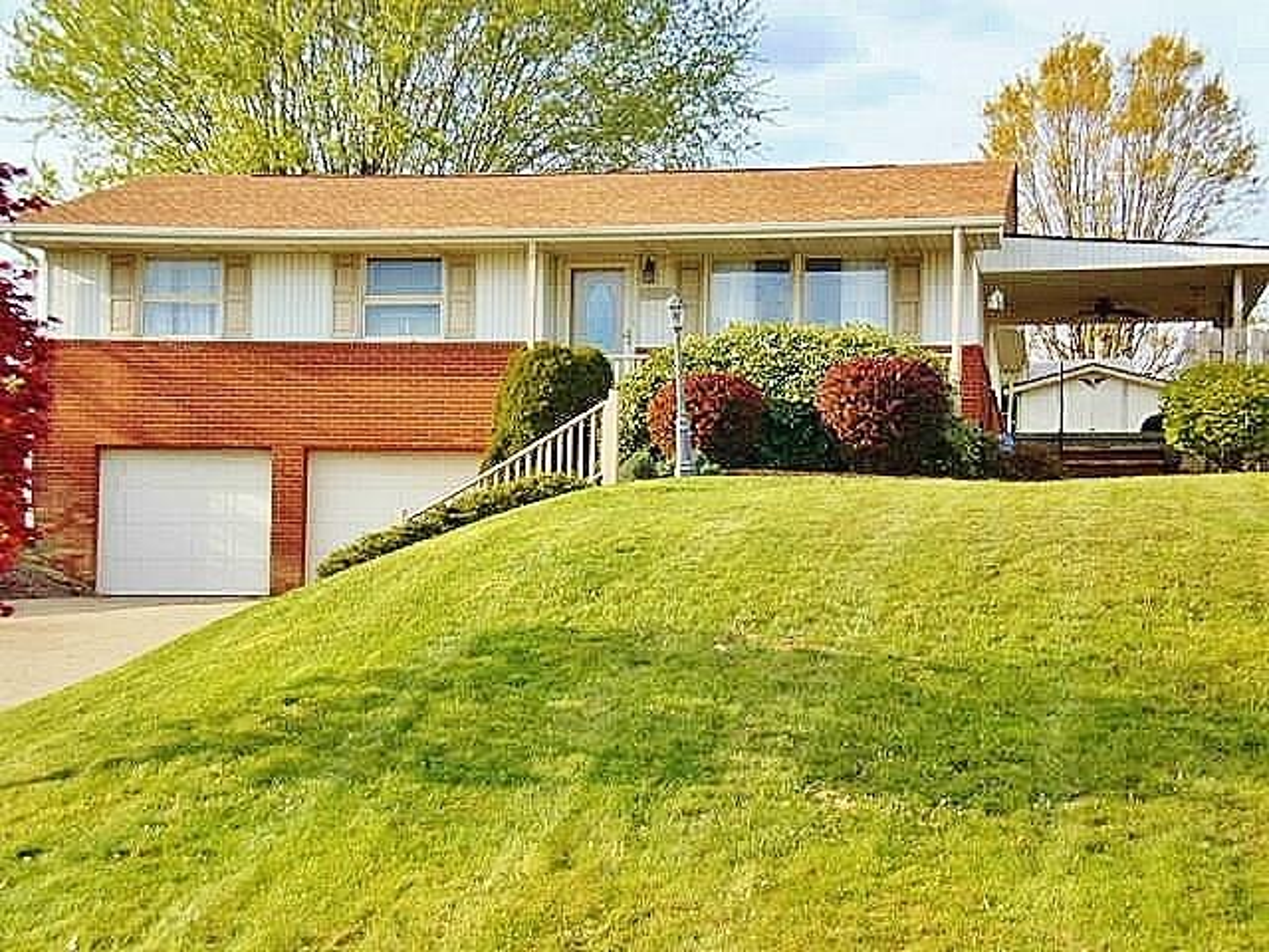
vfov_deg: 22.9
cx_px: 634
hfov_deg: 30.3
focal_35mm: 64
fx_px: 2346
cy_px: 476
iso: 100
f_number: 13
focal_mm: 11.3
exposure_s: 1/25
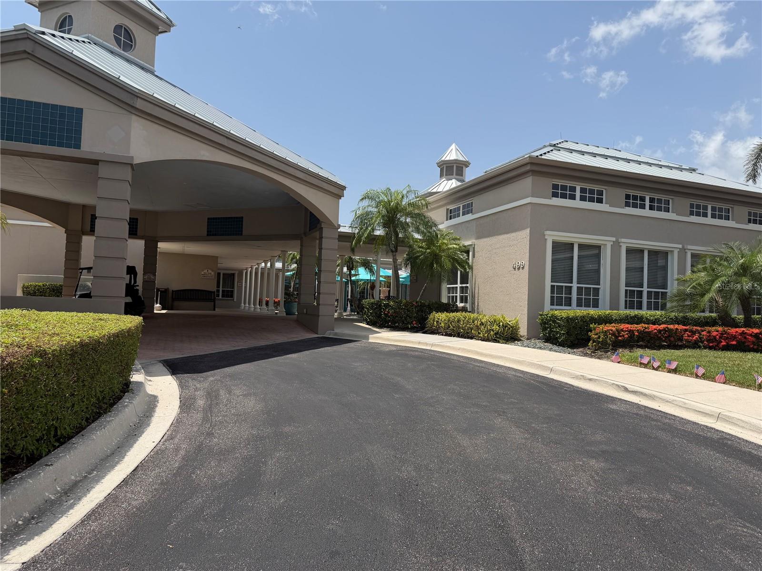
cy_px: 286
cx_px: 381
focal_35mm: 24
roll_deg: -1.5
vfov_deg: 56.8
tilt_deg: +1.7
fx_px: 528
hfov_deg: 71.6
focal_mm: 6.76
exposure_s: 1/4673
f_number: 1.78
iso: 80
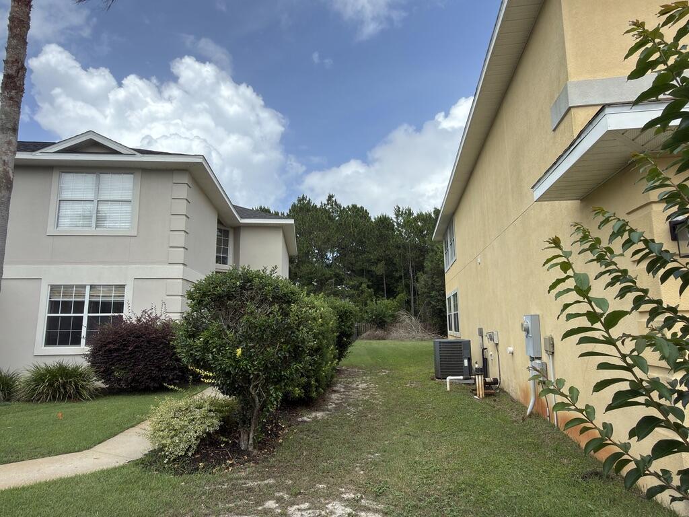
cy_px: 258
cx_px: 344
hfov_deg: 81.7
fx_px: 398
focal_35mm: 20
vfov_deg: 66.0
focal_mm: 2.22
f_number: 2.2
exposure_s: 1/741
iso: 16
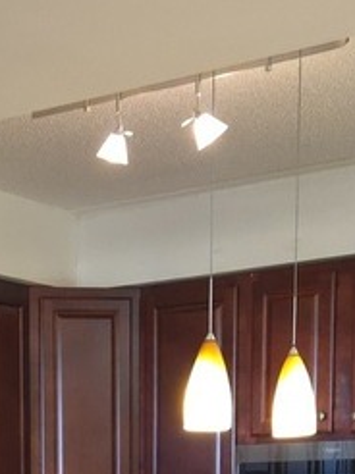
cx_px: 0
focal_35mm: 101
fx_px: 1383
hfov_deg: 14.4
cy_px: 726
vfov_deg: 17.4
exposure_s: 1/40
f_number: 1.8
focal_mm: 5.4
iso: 320
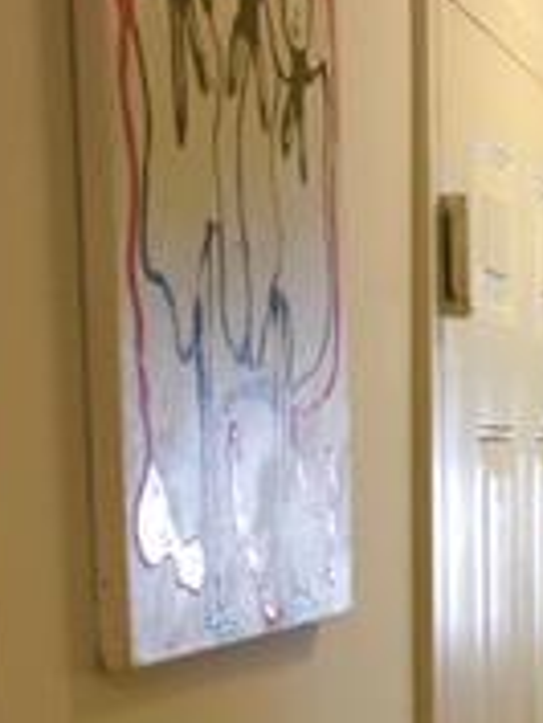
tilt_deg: -9.5
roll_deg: -0.8
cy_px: 797
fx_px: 2193
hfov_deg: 13.0
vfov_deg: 18.0
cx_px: 923
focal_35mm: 105
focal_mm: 4.15
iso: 100
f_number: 2.2
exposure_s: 1/30
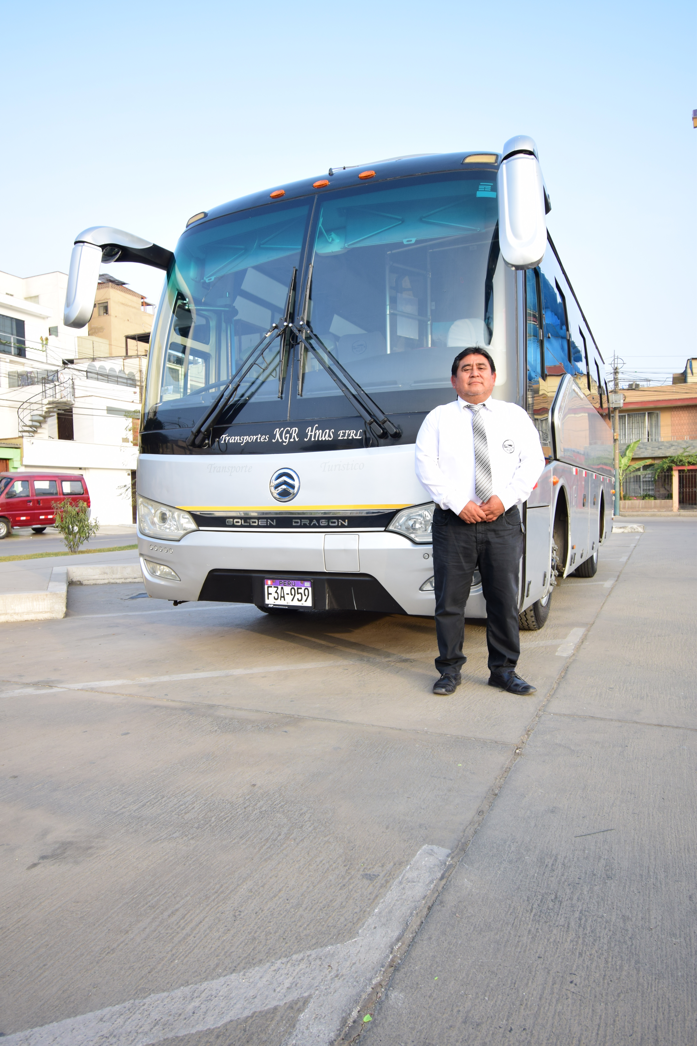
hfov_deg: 53.1
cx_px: 348
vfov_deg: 73.7
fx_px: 697
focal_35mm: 24
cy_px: 523
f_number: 5.3
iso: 200
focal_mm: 16
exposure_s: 1/125
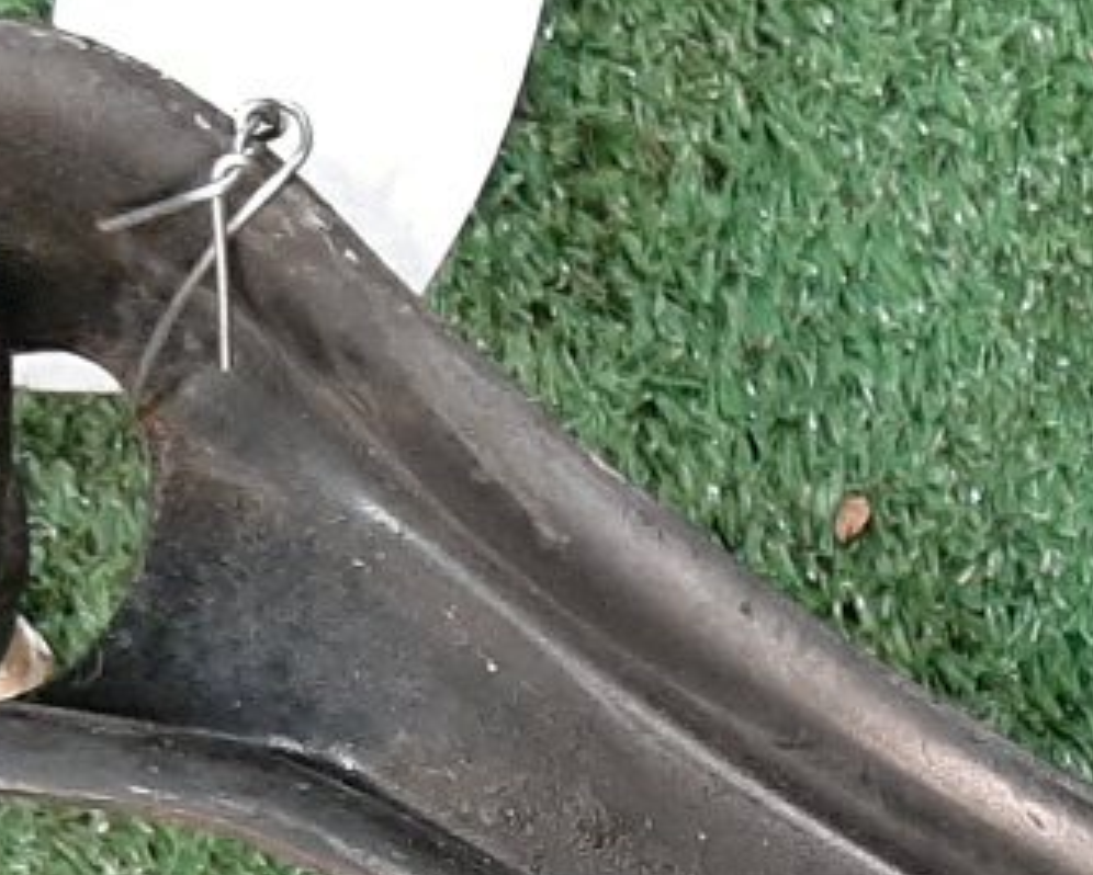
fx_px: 3560
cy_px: 1720
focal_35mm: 110
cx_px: 1001
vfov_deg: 12.4
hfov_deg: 17.2
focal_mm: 3.93
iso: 203
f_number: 1.7
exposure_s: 1/25
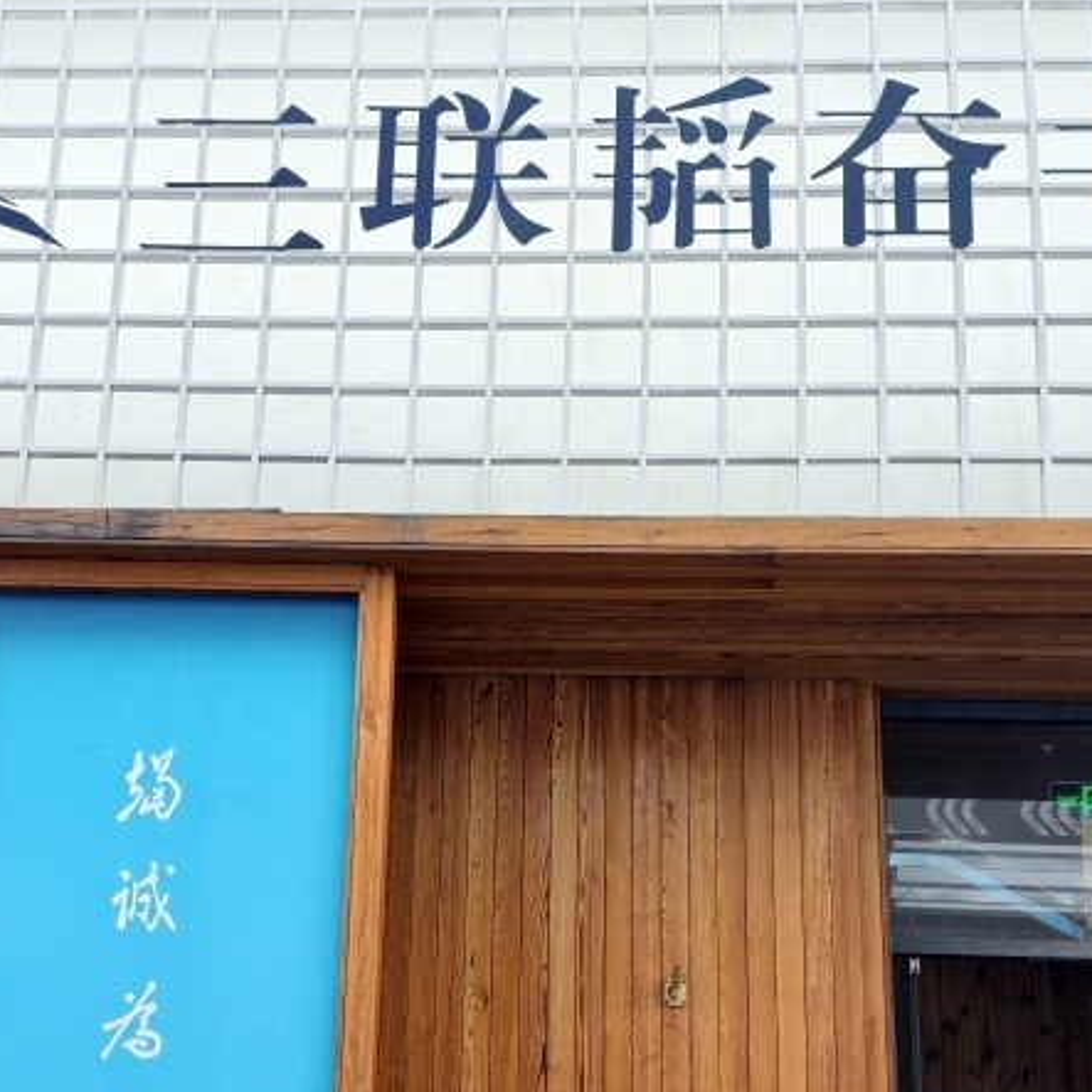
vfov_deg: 34.1
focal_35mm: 49
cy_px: 799
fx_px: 1749
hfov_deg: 34.6
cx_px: 488
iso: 73
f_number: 1.57
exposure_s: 1/100
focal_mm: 7
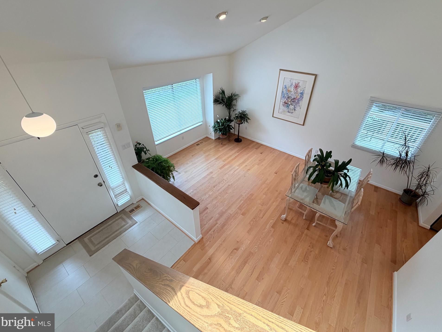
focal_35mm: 15
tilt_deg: -34.7
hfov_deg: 98.1
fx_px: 192
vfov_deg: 81.6
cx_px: 234
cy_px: 154
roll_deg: -0.8
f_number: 2.2
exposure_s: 1/120
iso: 80
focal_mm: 2.22
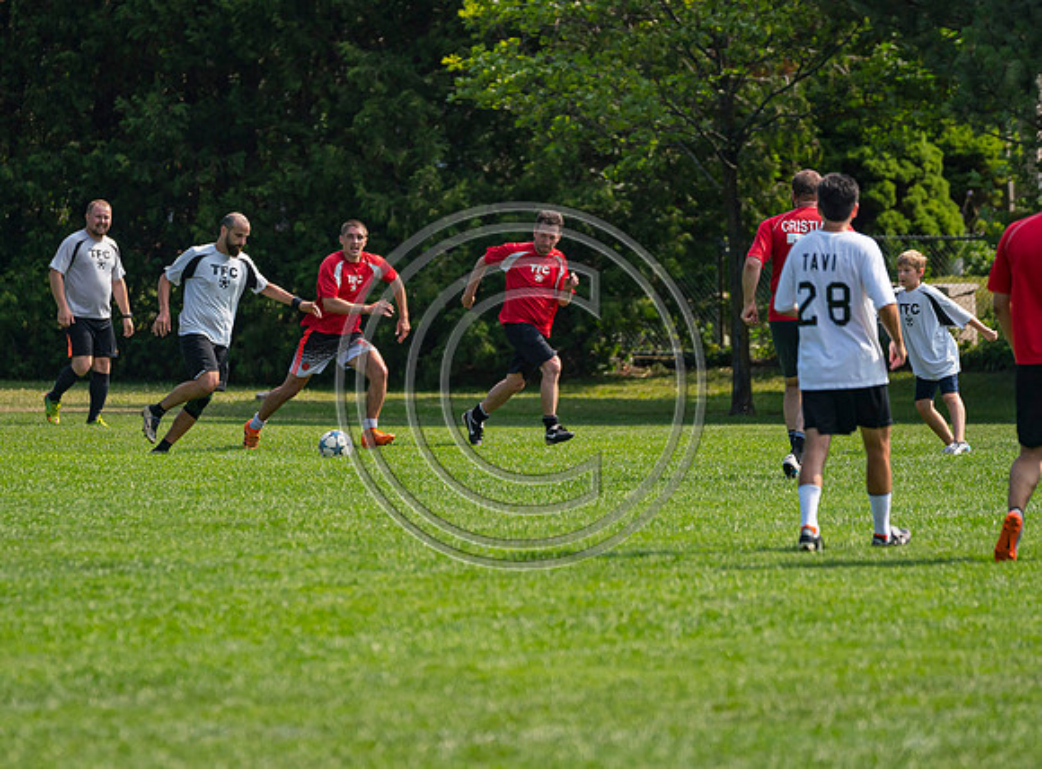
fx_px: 11213
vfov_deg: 3.9
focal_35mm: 375
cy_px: 377
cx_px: 448
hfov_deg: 5.3
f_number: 2.8
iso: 400
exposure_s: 1/5000
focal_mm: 200
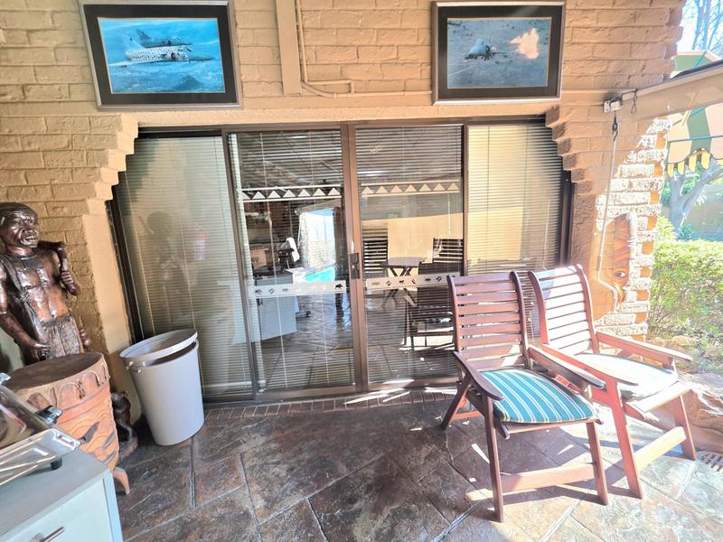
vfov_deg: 89.9
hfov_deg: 106.2
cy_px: 271
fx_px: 272
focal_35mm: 13
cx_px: 362
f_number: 1.9
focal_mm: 2.2
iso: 100
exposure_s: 1/101
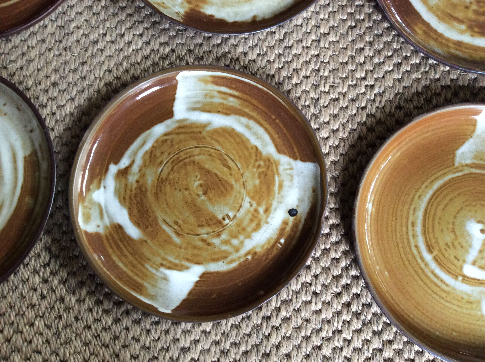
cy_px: 181
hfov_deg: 56.9
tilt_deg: -79.0
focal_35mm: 32
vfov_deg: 44.1
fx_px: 448
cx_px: 242
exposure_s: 1/25
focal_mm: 3.3
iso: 160
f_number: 2.4
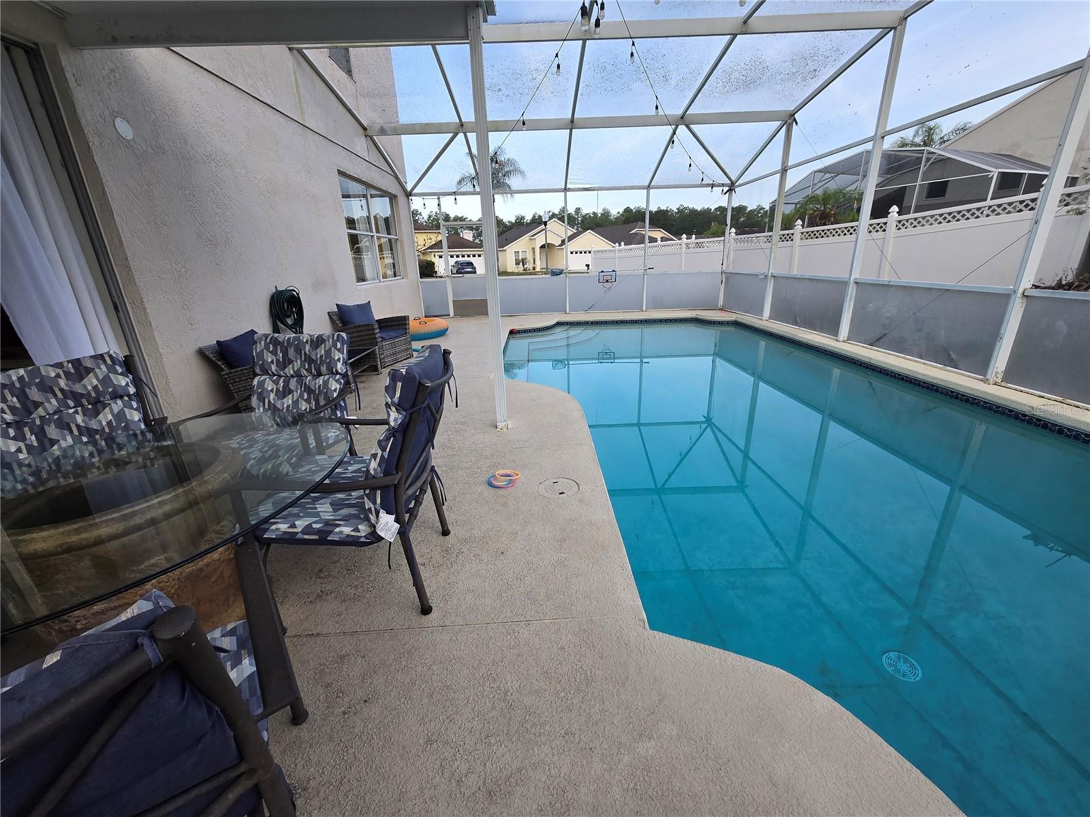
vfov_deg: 89.9
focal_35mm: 13
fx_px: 409
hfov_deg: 106.2
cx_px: 545
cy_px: 408
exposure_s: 1/191
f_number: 2.2
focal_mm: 1.7
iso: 25
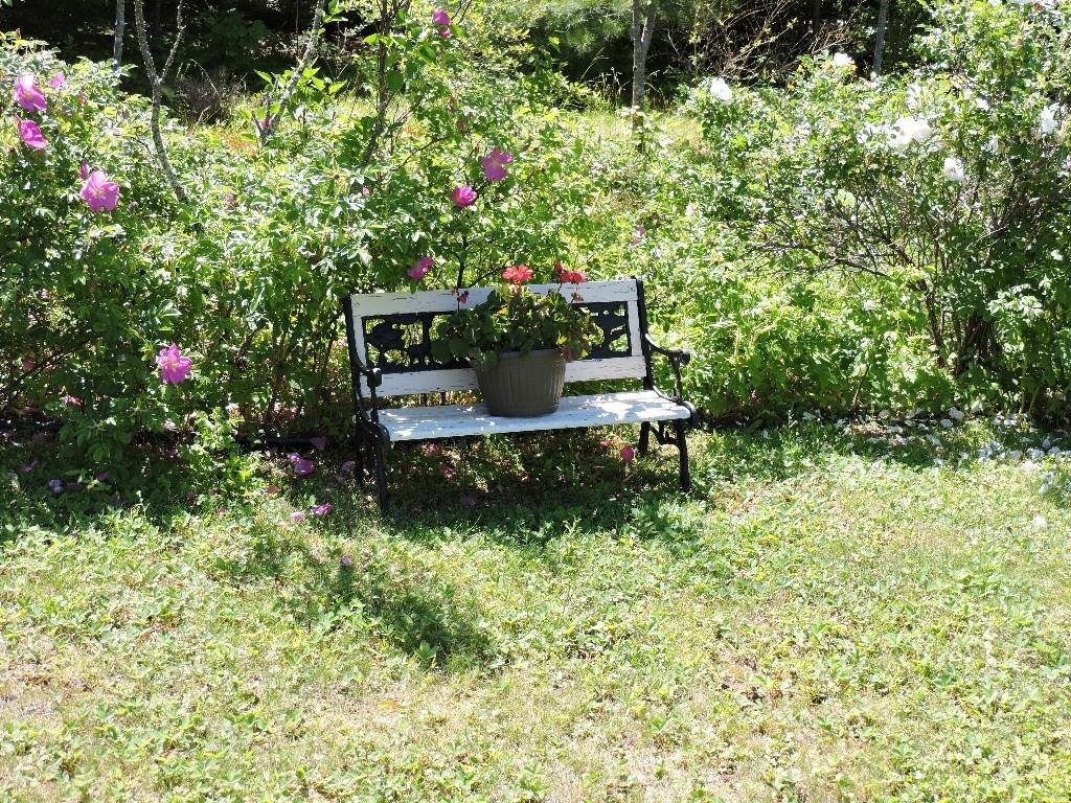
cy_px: 402
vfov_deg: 29.1
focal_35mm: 50
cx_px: 536
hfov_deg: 38.2
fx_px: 1547
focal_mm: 8.9
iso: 100
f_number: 3.6
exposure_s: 1/250
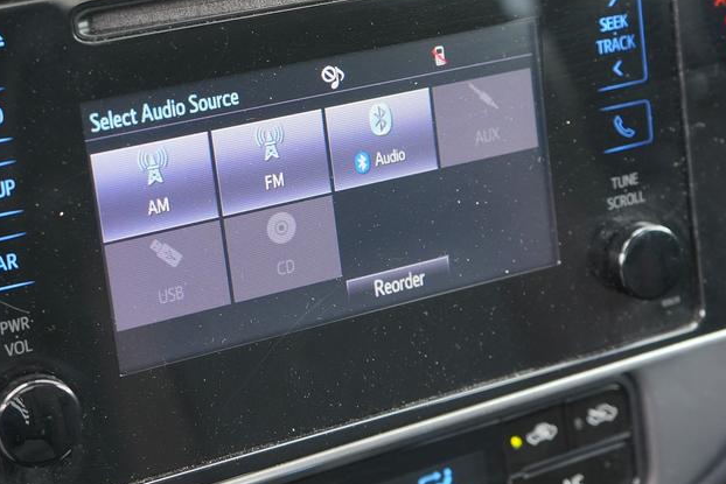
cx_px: 250
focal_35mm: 70
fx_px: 1412
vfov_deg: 19.3
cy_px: 112
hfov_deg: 28.7
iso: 1000
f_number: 4
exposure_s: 1/160
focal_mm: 34
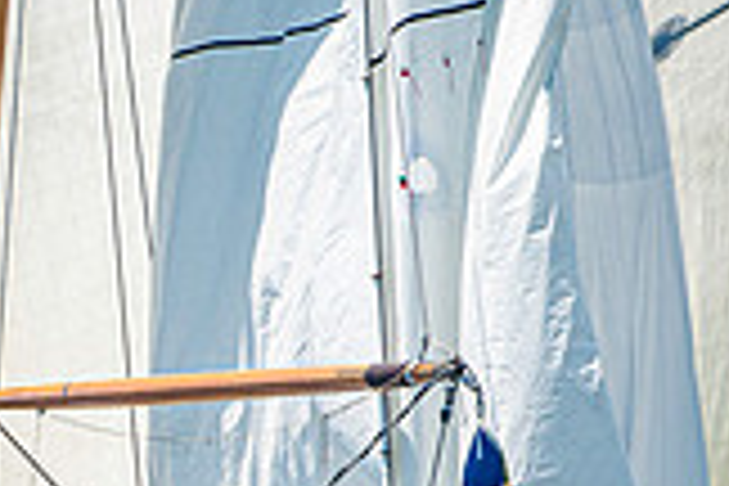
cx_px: -27
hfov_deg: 0.9
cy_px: 628
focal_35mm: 2192
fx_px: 44385
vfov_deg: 0.6
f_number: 5
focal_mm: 400
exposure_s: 1/3200
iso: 400
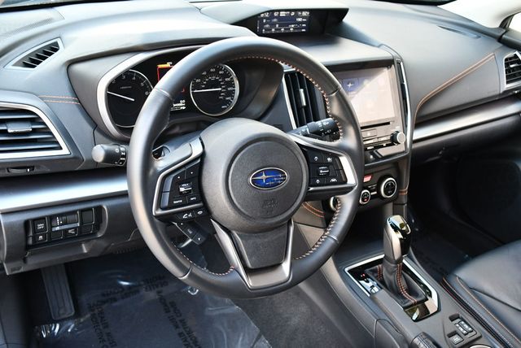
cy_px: 174
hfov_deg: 53.1
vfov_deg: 36.9
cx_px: 260
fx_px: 521
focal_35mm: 36
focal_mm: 18
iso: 800
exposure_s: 1/160
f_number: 3.5
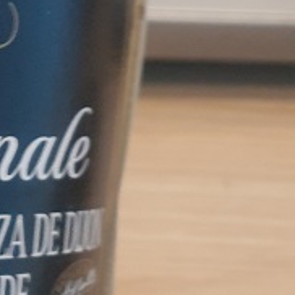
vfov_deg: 16.3
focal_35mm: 101
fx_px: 974
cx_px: -190
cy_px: -86
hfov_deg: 15.4
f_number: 2.4
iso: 320
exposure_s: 1/20
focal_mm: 4.3
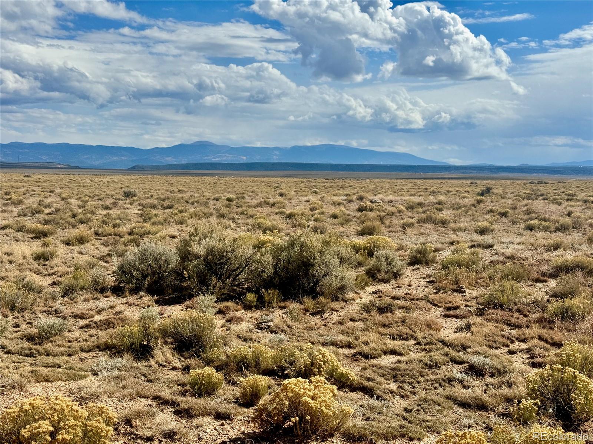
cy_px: 222
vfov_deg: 30.3
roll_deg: -0.7
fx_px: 822
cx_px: 296
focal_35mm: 48
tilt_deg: -4.1
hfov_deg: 39.7
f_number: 1.78
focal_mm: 6.76
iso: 64
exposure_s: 1/7937
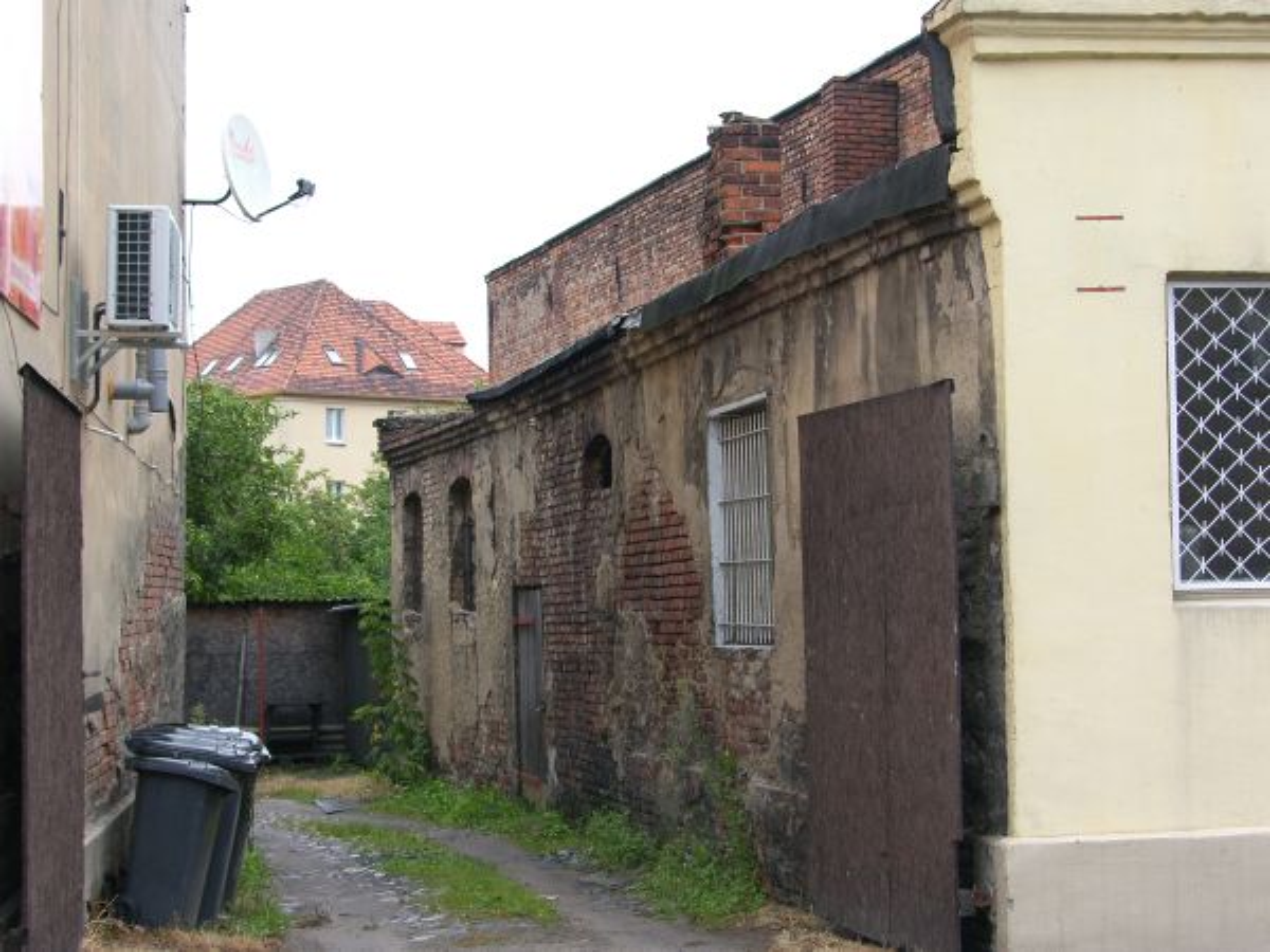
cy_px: 476
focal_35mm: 65
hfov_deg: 29.8
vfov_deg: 22.6
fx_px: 2385
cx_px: 635
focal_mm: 16.7
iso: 50
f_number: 4
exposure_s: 1/200
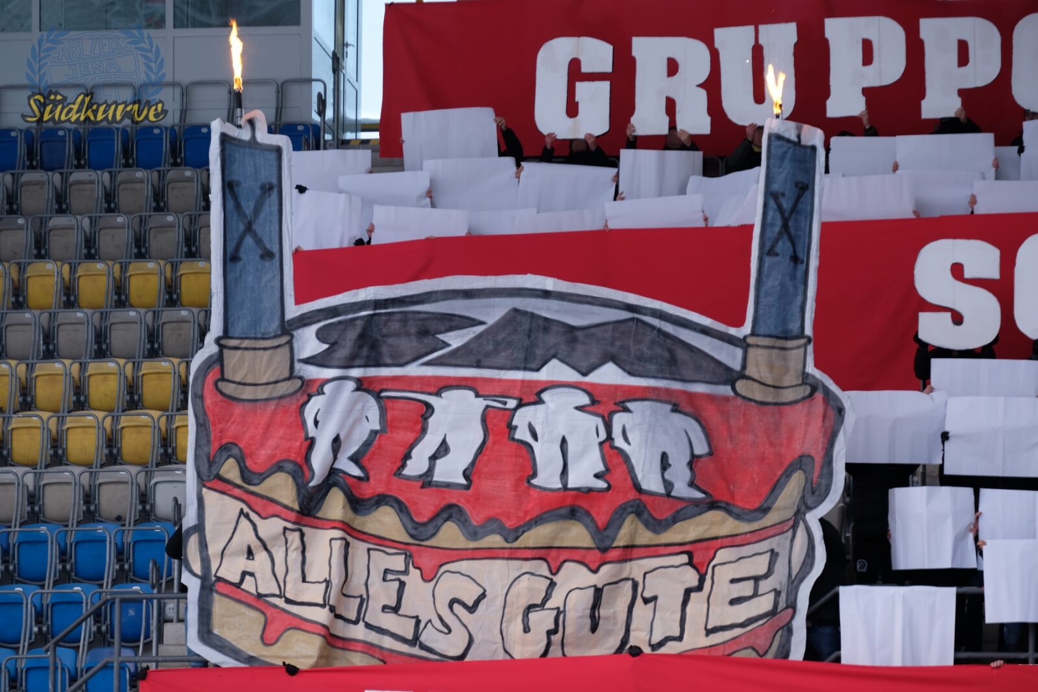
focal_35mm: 140
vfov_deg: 9.8
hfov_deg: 14.7
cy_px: 346
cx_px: 519
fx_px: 4037
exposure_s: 1/60
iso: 320
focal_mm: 93.2
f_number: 5
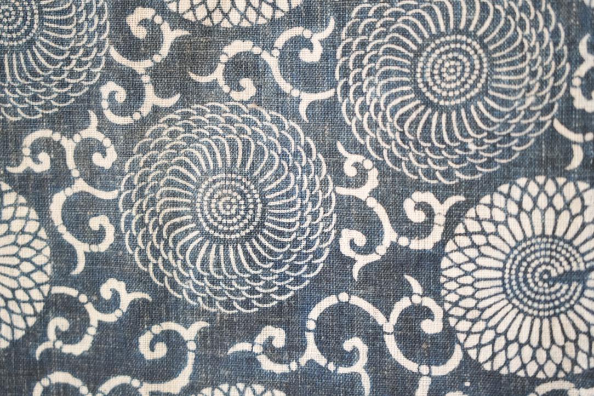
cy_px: 198
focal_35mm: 105
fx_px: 1733
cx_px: 297
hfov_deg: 19.5
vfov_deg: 13.0
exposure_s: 1/125
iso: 2500
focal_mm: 105
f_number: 4
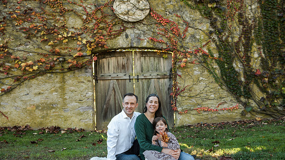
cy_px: 95
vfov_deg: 29.7
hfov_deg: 50.5
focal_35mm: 40
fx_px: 302
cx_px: 146
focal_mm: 35
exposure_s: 1/400
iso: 640
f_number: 3.5
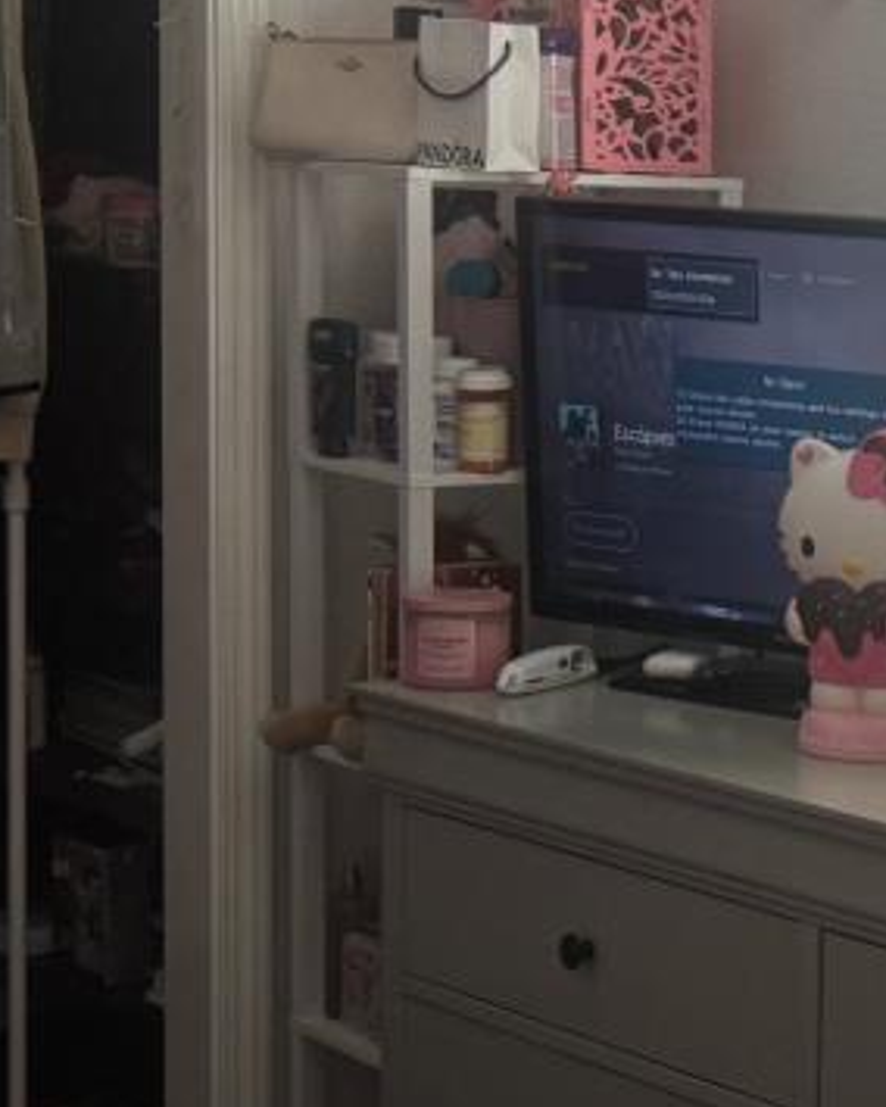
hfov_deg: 14.0
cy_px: 554
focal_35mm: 99
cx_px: 1535
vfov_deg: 19.4
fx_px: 3245
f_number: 1.78
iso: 100
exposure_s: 1/80
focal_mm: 6.76
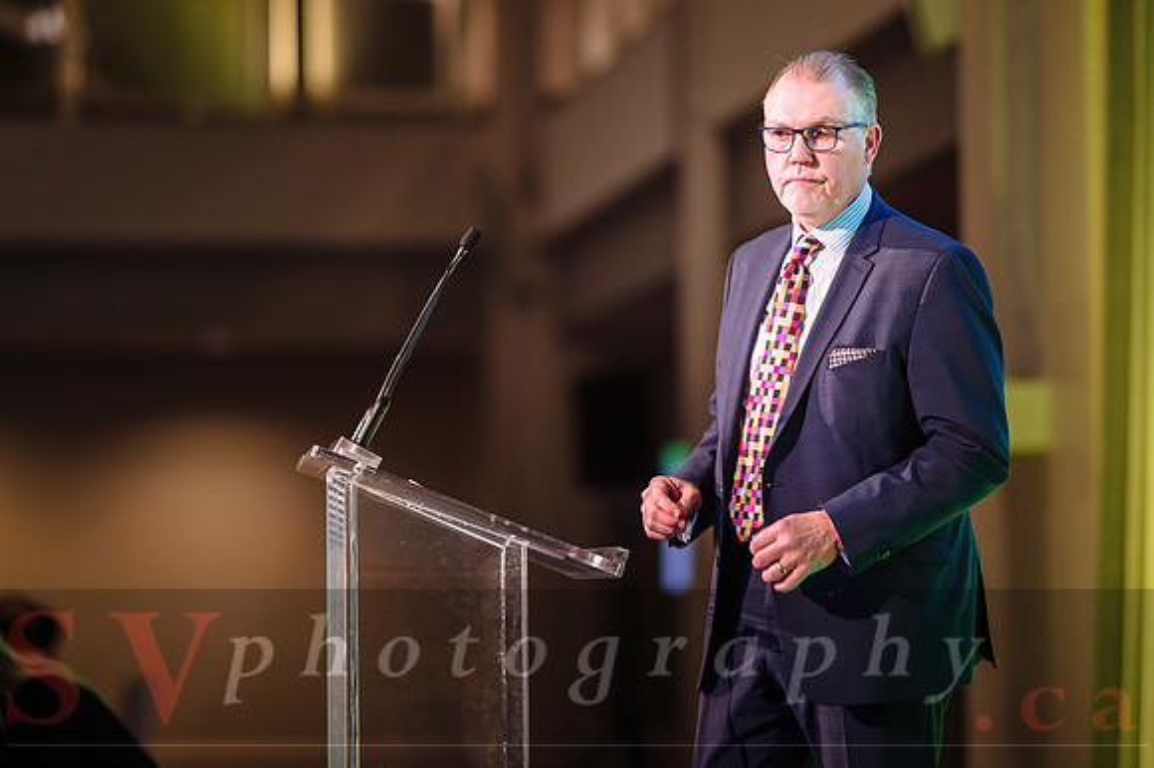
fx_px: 4033
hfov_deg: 16.3
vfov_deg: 10.9
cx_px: 577
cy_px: 308
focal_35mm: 126
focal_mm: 105
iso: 1600
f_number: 1.4
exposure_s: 1/200
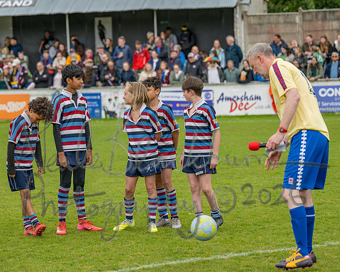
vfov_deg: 10.1
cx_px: 145
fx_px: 1541
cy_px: 136
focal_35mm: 153
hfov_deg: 12.6
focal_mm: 91
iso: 125
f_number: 2.8
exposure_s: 1/1250
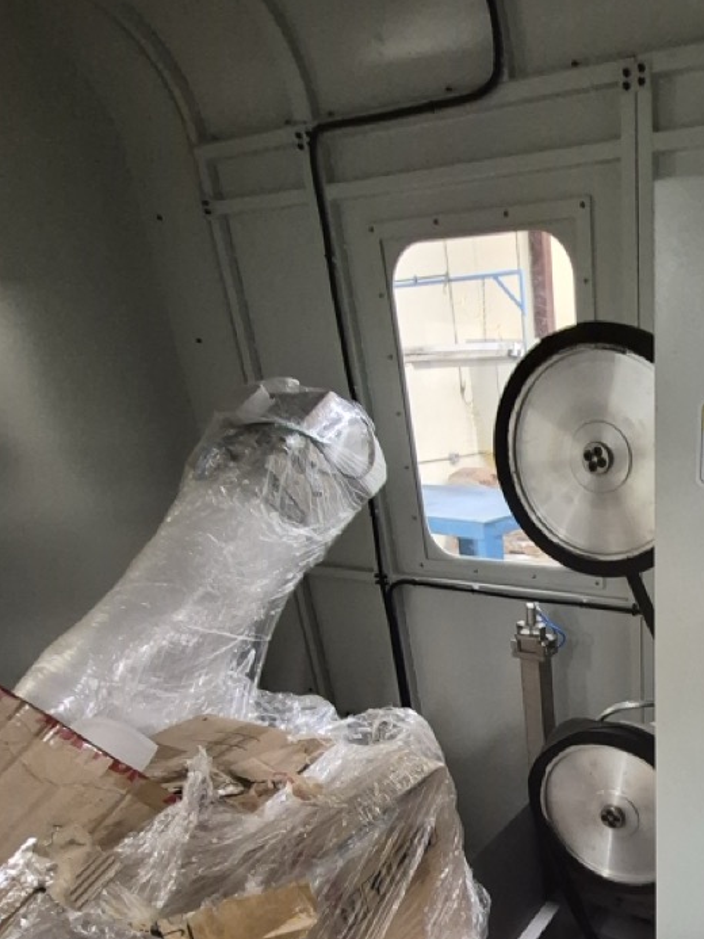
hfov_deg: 51.2
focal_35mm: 24
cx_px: 615
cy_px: 677
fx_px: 651
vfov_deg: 68.0
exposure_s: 1/60
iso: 1000
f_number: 2.2
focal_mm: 1.74
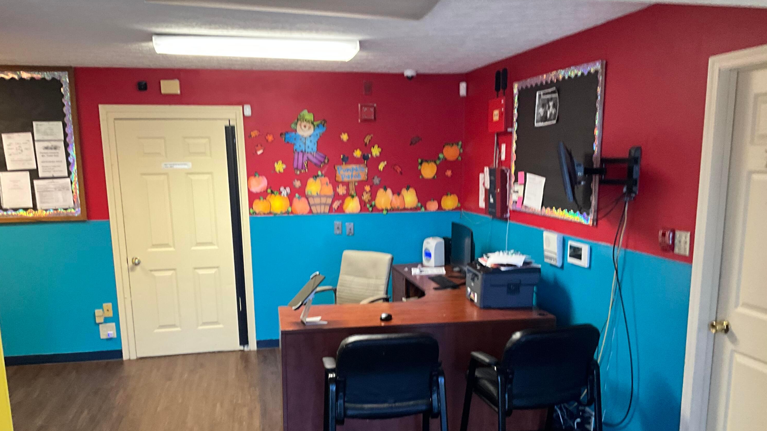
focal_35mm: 32
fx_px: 651
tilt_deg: -10.2
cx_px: 383
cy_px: 285
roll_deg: +1.0
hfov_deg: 61.0
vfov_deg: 36.3
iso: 200
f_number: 1.8
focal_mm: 3
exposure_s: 1/40
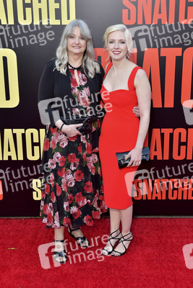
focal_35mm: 48
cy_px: 144
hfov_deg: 28.1
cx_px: 96
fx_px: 386
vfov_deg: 41.1
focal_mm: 48
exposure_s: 1/320
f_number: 6.3
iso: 500
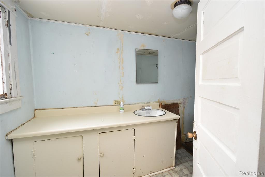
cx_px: 132
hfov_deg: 100.4
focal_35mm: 15
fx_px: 110
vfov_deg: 77.4
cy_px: 88
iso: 250
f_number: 4.5
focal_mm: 10
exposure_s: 1/30
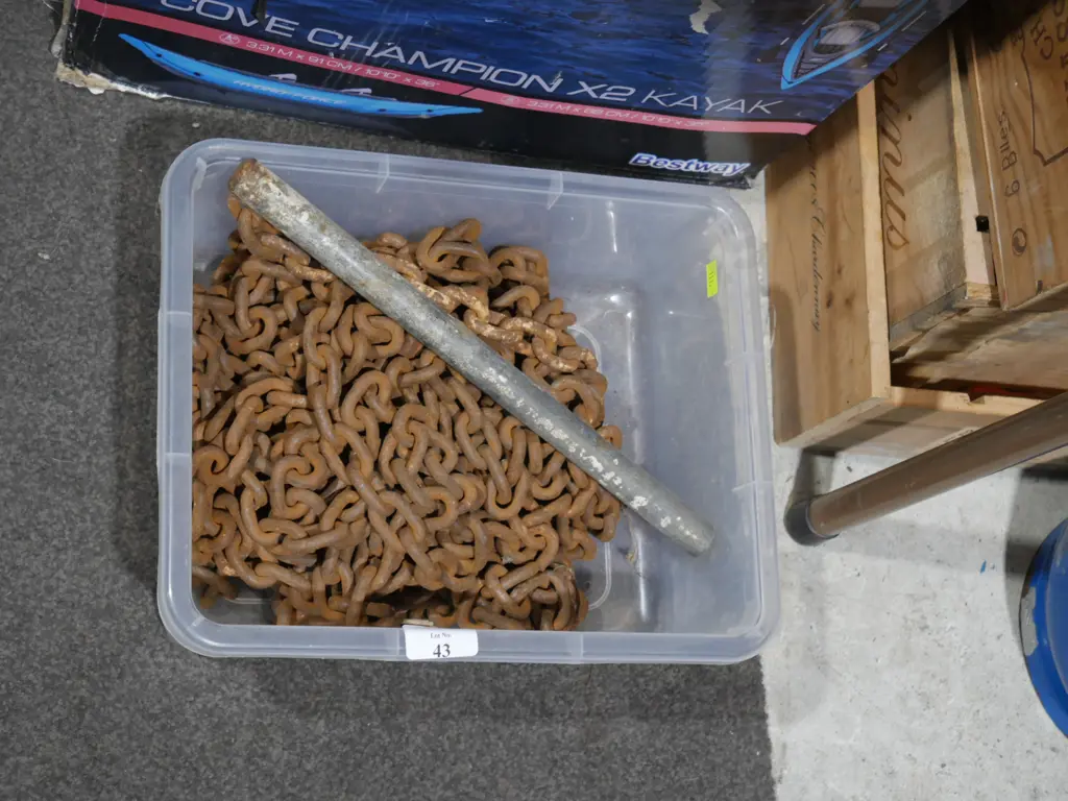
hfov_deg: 29.4
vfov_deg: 22.3
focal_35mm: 66
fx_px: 2036
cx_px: 534
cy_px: 400
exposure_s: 1/80
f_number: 5.4
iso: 800
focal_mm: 33
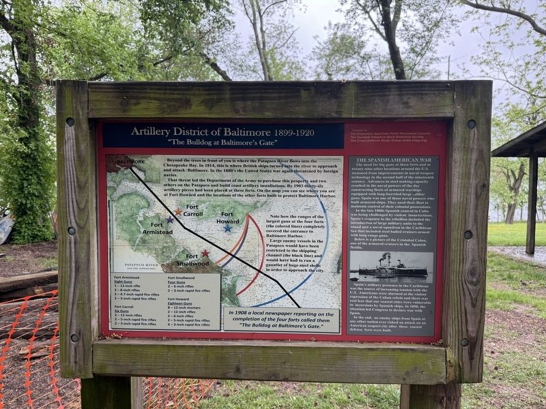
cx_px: 273
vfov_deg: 56.8
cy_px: 204
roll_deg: -0.9
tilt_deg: -2.7
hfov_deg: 71.6
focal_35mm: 24
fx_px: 379
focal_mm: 6.76
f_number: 1.78
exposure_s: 1/253
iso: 100
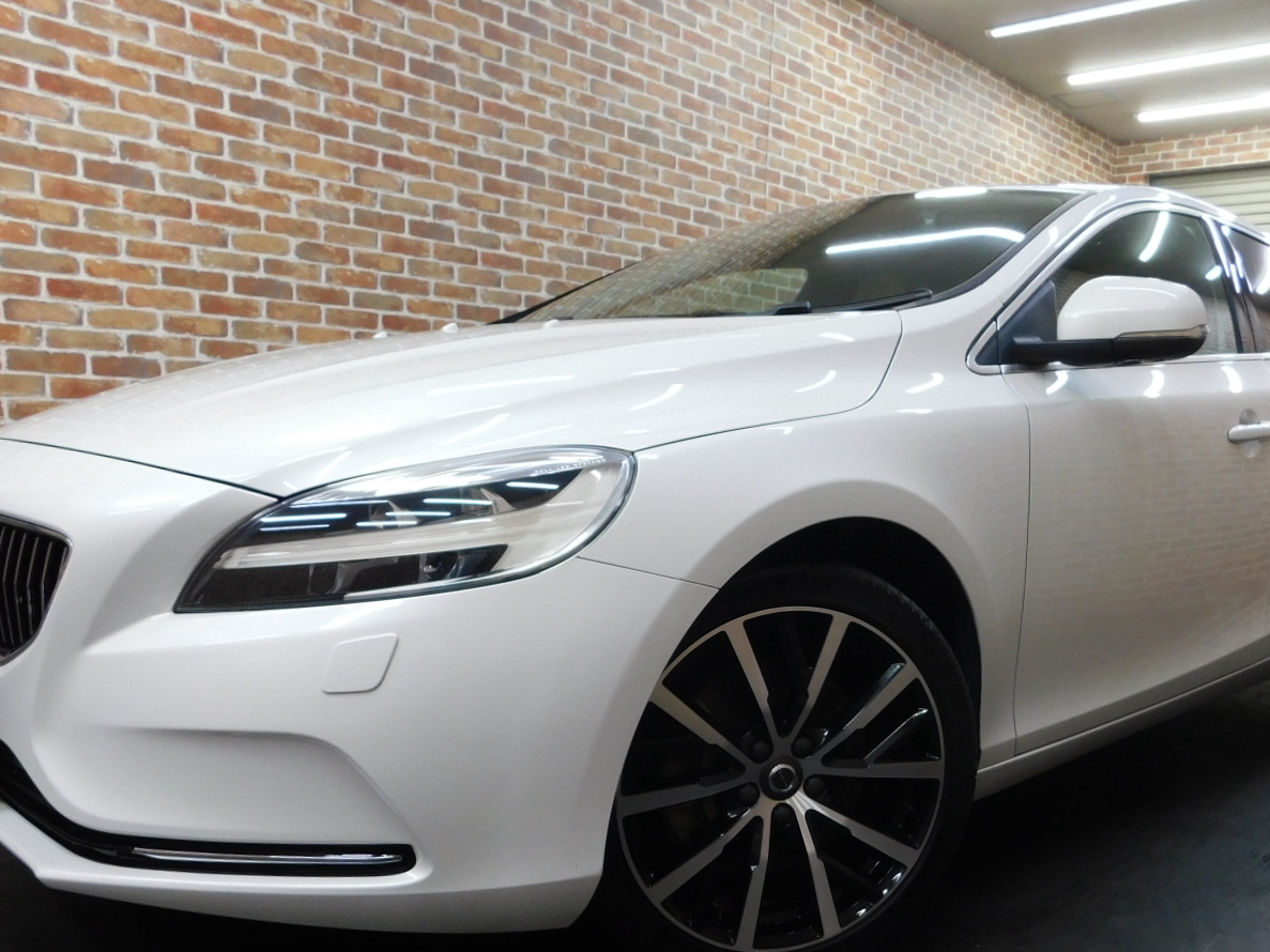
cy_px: 608
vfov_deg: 45.0
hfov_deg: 58.2
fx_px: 1137
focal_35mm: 31
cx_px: 705
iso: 160
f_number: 3
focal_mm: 4
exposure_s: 1/30
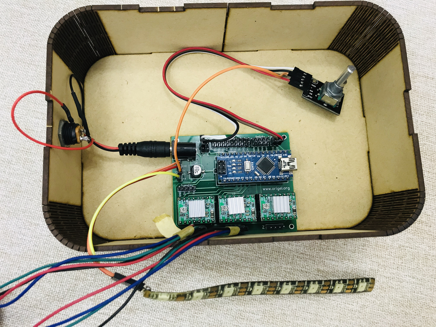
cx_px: 218
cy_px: 164
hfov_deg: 63.4
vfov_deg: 49.7
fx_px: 353
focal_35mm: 28
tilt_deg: -81.3
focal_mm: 3.99
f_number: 1.8
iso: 50
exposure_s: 1/17
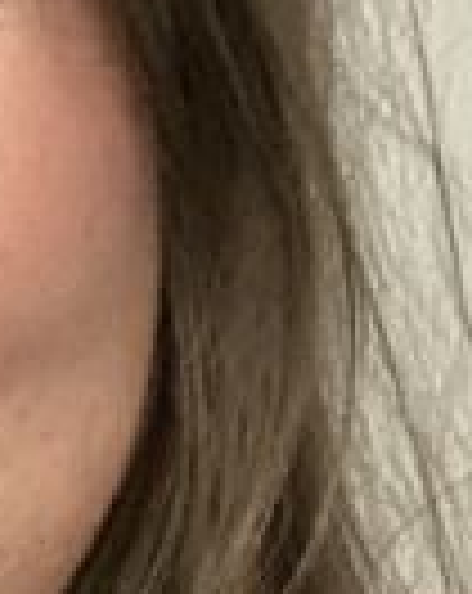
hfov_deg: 7.9
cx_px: -414
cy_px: 450
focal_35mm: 187
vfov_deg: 10.3
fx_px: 3277
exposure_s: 1/20
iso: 640
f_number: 2.2
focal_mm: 2.71
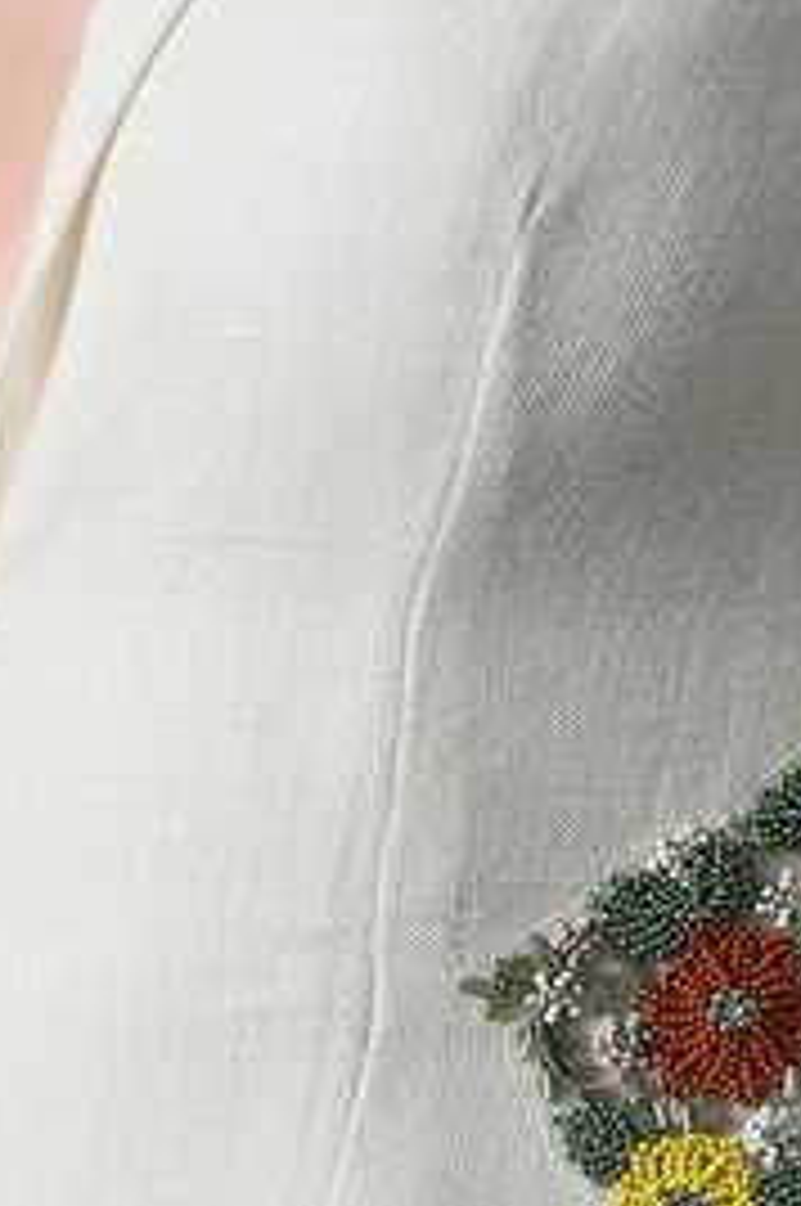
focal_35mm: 206
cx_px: 760
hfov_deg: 6.6
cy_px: 119
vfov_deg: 10.0
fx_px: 6893
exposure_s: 1/160
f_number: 8
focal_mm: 105
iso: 250
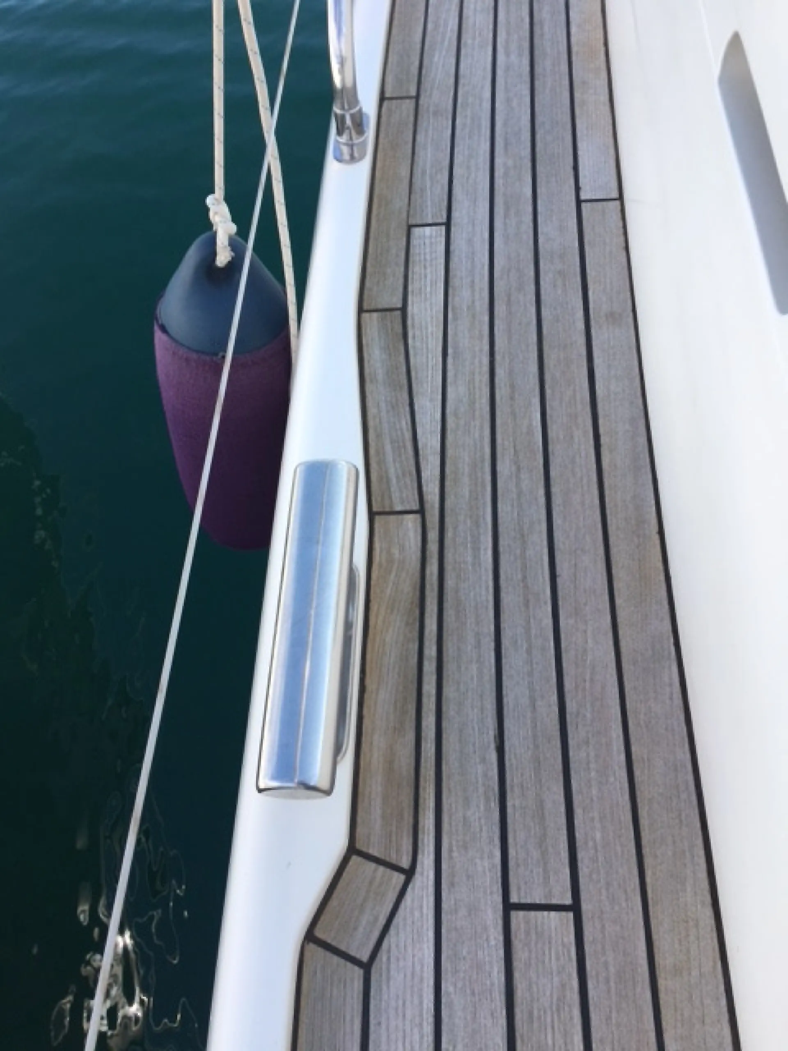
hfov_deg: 48.2
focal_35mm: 29
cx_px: 394
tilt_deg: -57.2
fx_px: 880
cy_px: 526
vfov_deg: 61.7
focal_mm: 4.15
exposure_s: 1/718
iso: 25
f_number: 2.2
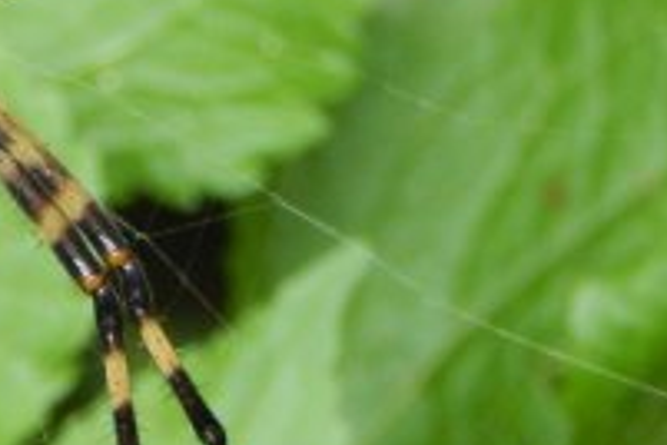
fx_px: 8318
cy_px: 28
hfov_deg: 4.6
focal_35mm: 449
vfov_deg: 3.1
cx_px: -163
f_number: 4.9
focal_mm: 25.3
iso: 400
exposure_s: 1/80
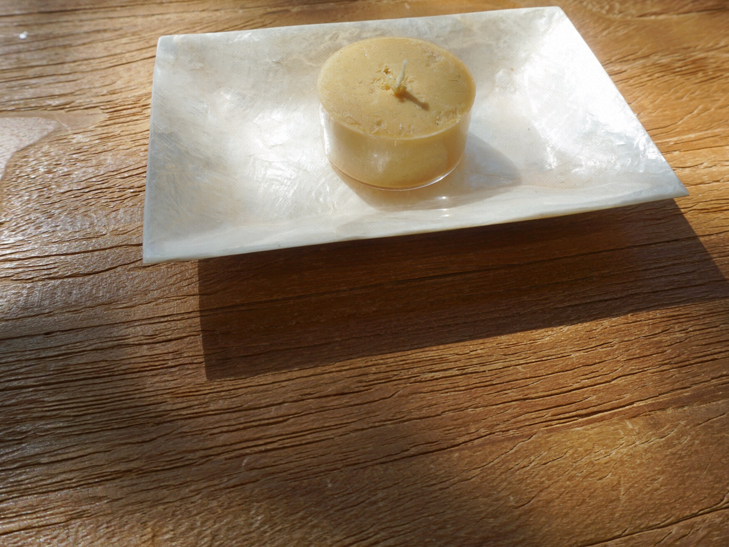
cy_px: 137
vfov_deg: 39.6
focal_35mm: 35
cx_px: 368
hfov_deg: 52.6
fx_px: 737
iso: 100
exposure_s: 1/125
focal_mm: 16
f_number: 8
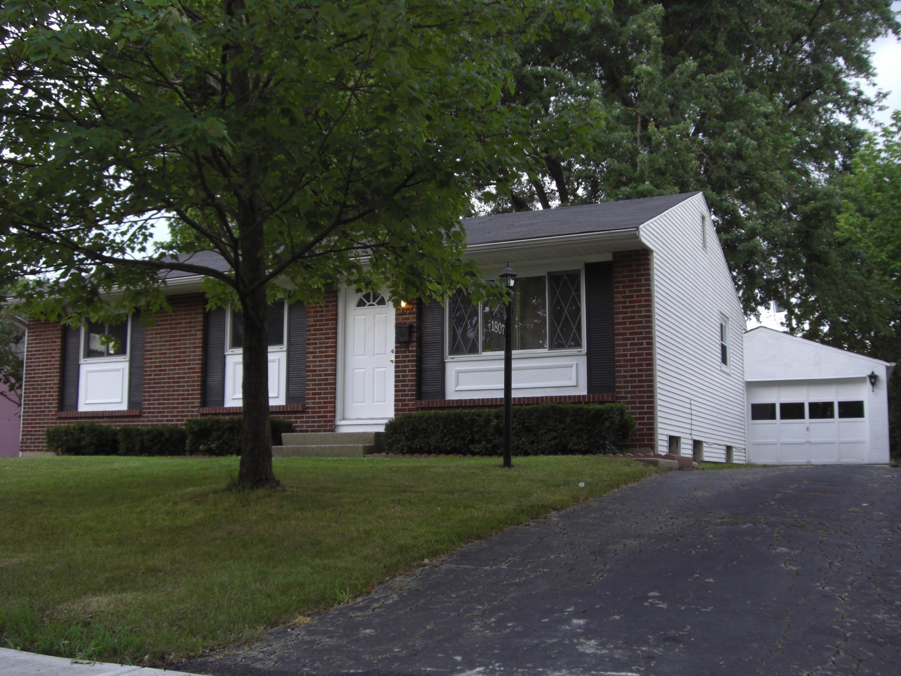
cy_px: 338
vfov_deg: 37.7
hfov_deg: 49.0
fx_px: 989
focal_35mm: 38
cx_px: 450
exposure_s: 1/200
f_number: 2.7
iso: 64
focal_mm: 6.2
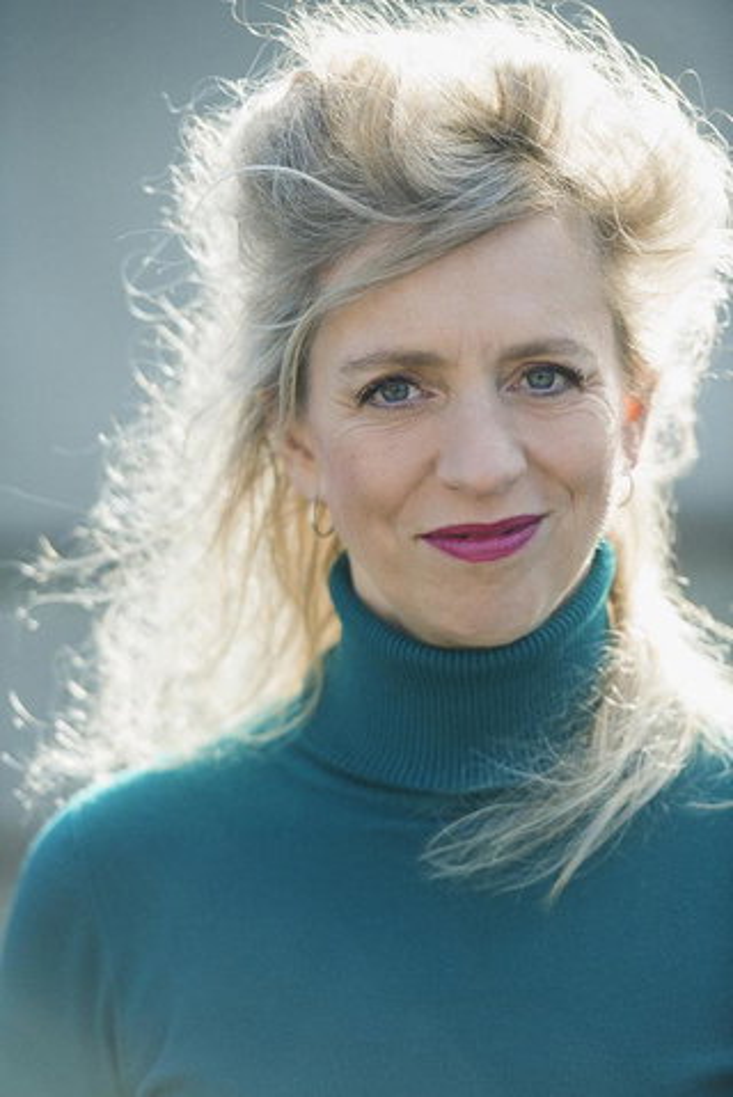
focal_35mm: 175
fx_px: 5337
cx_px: 366
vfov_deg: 11.7
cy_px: 548
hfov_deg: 7.9
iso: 2000
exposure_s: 1/8000
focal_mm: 175
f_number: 2.8
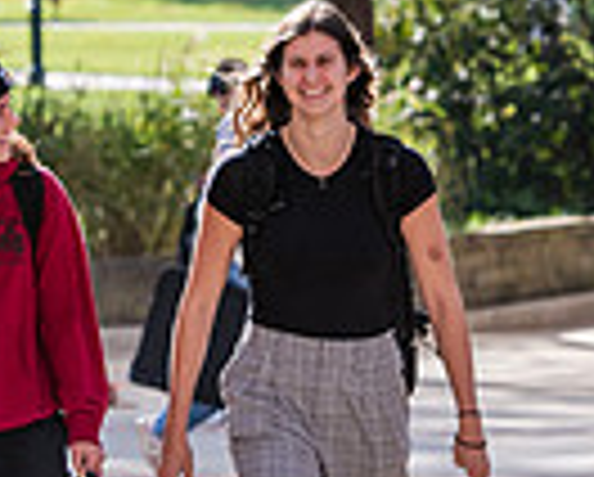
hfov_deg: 4.2
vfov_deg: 3.4
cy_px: 115
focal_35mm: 462
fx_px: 8134
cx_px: 180
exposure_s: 1/640
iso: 200
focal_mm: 112
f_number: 4.5
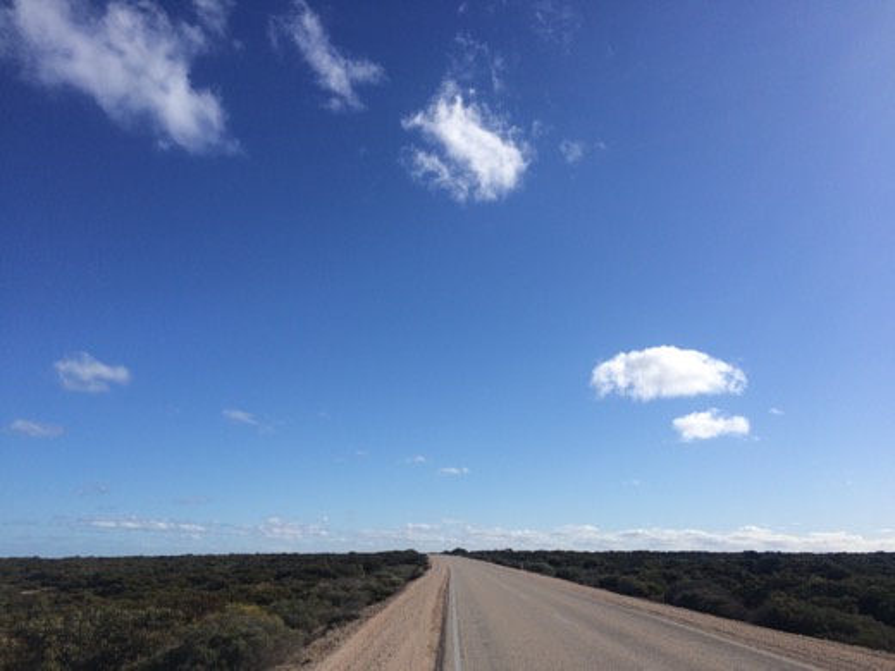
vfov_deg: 48.2
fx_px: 750
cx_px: 448
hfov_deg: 61.7
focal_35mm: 29
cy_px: 336
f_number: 2.2
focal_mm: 4.15
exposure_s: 1/3731
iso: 32
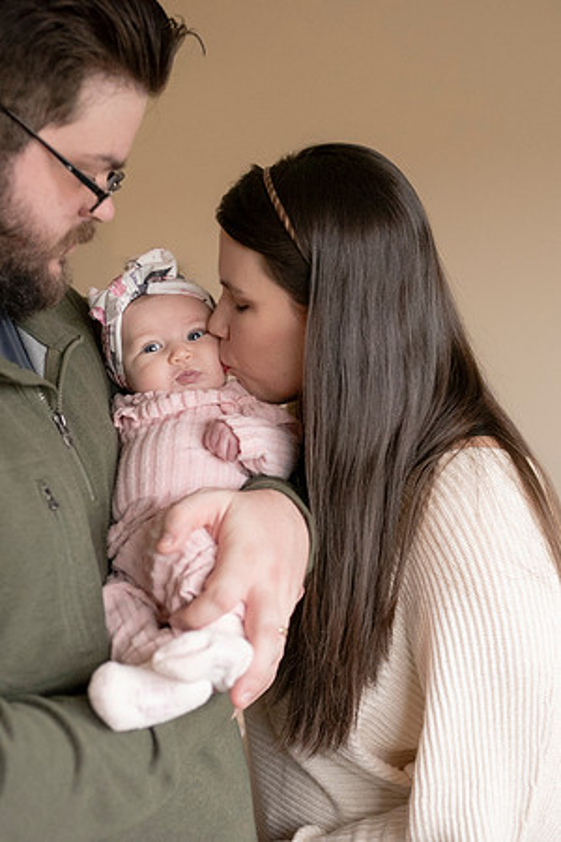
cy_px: 421
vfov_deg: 37.9
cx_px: 367
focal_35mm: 52
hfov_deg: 25.7
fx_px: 1226
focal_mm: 35
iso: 2000
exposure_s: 1/200
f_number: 2.2
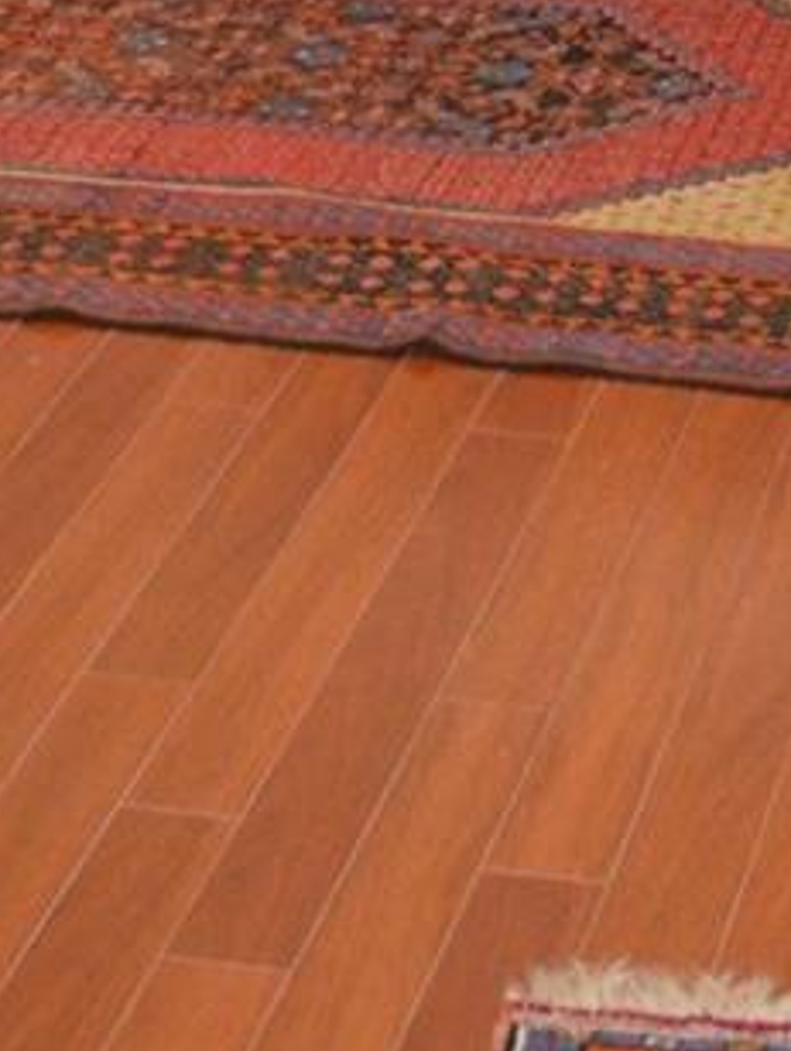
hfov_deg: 11.0
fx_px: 4105
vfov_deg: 13.4
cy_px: -710
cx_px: 548
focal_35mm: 135
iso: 800
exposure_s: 1/60
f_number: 3.5
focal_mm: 18
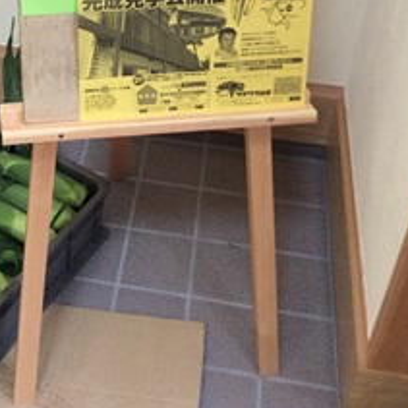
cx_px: 134
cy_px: 12
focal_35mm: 62
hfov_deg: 27.5
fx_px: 827
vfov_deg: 26.4
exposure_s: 1/24
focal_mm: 3.3
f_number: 2.4
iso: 125
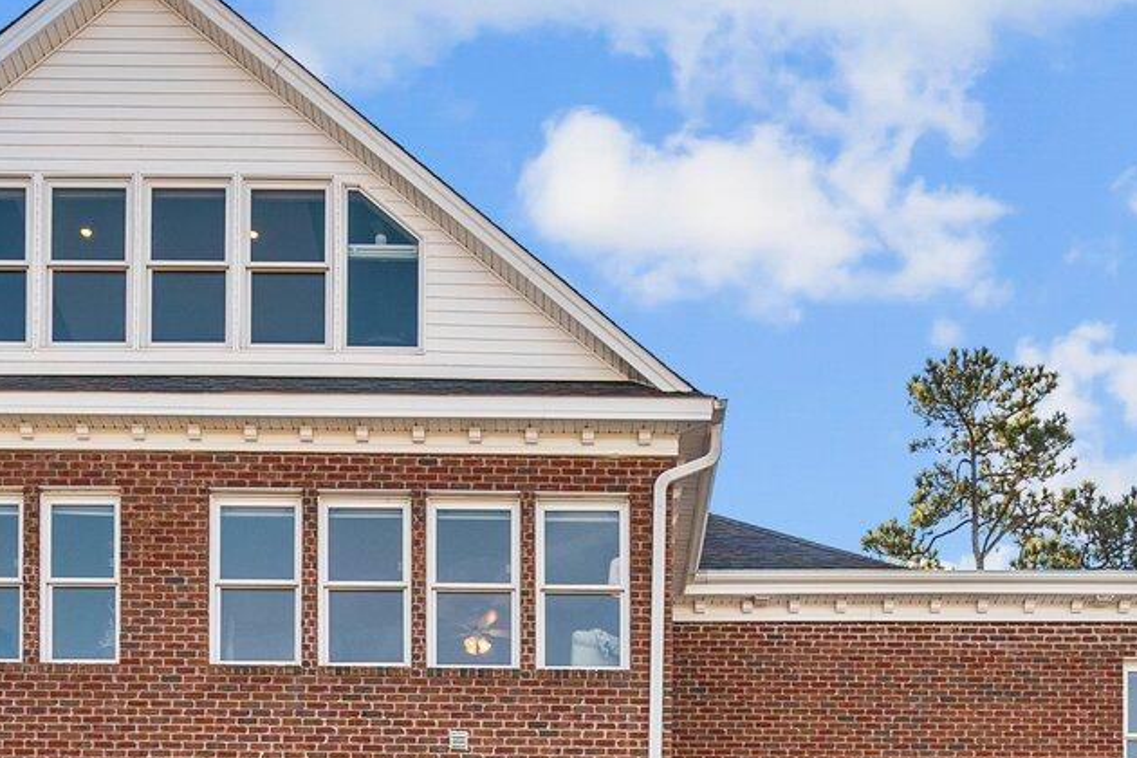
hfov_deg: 38.1
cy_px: 827
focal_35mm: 52
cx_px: 628
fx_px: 1642
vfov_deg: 24.3
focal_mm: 16
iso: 100
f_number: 4
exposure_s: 1/400
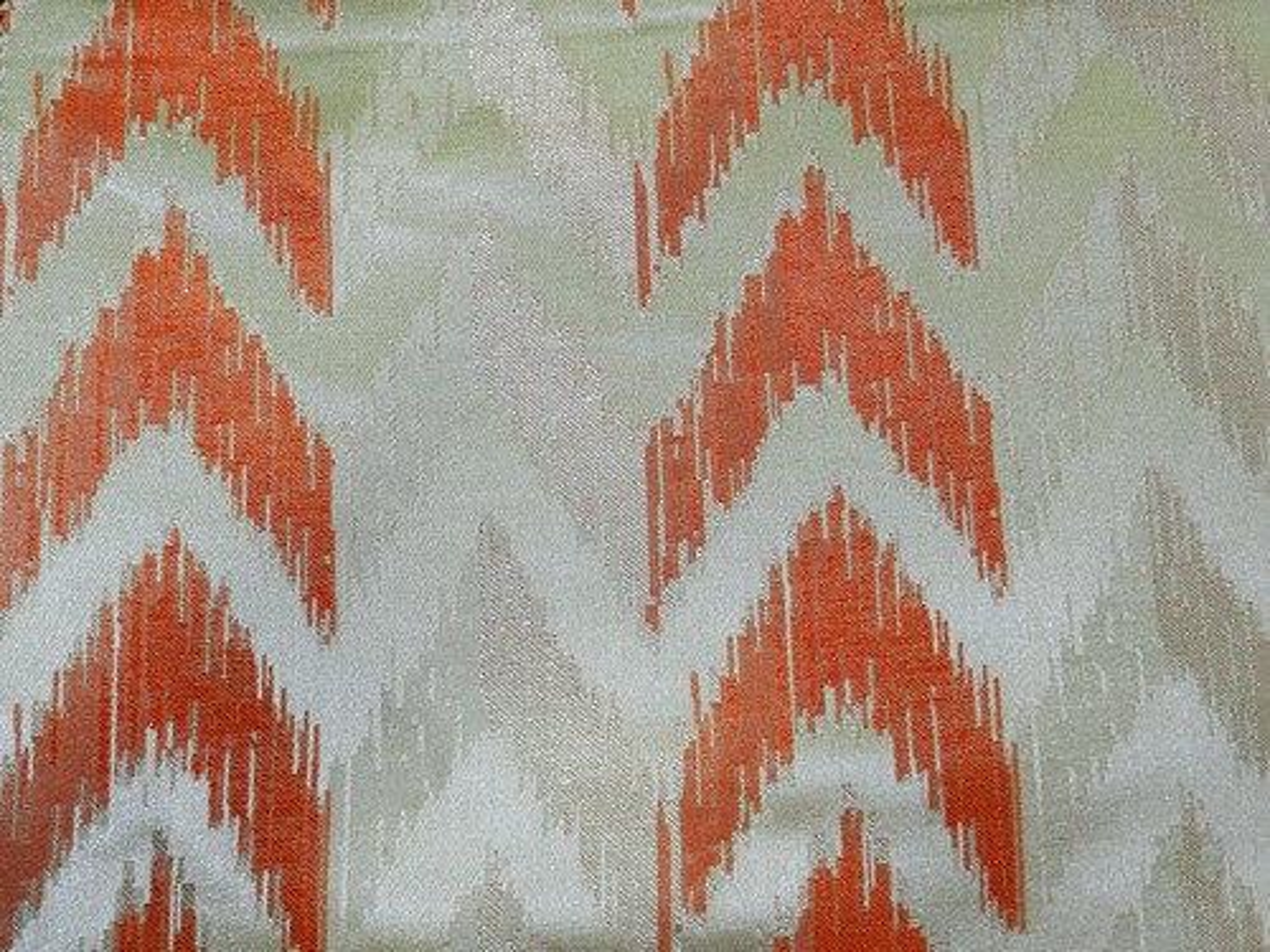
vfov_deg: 31.5
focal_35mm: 46
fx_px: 1688
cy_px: 476
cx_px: 635
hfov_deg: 41.2
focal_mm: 8.1
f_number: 4.2
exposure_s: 1/30
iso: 200
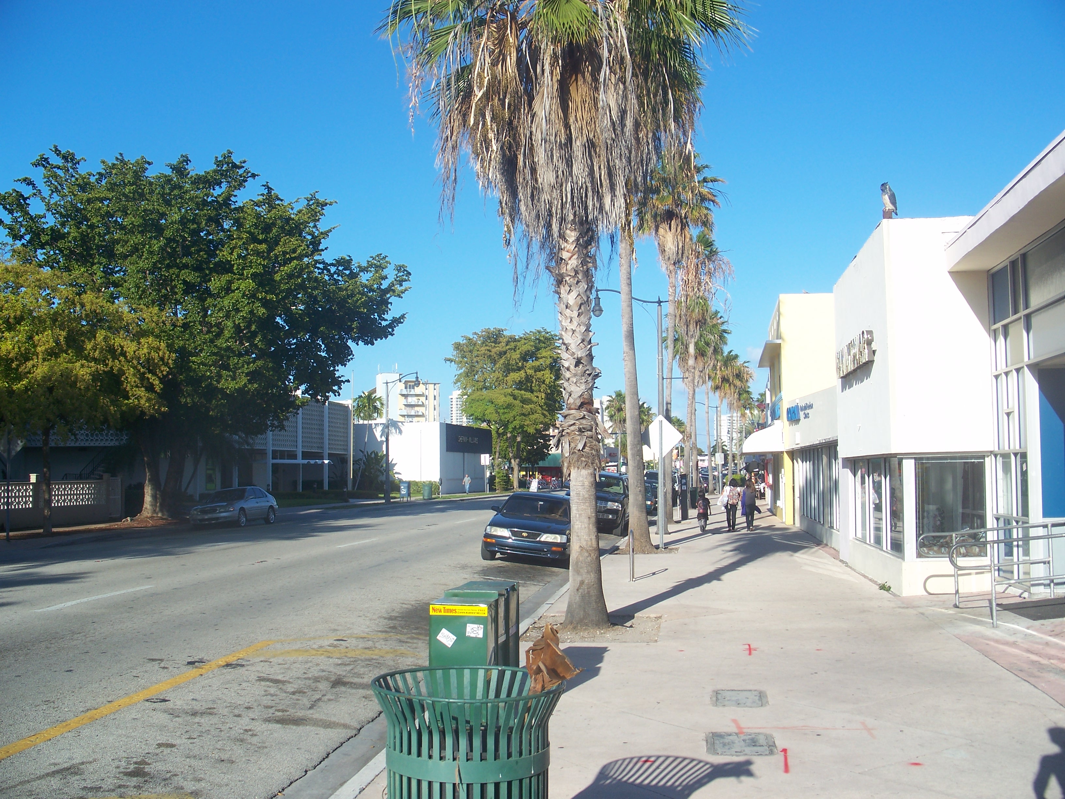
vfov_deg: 38.7
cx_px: 532
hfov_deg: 50.1
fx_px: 1138
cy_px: 400
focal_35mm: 37
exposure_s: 1/400
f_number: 4
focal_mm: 7.8
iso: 64
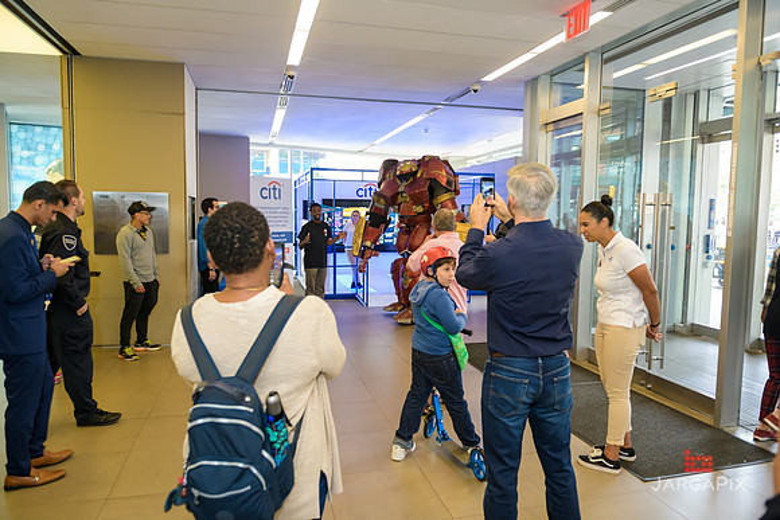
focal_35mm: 24
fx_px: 520
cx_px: 390
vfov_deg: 53.2
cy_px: 260
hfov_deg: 73.7
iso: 800
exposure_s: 1/125
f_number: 3.2
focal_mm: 24
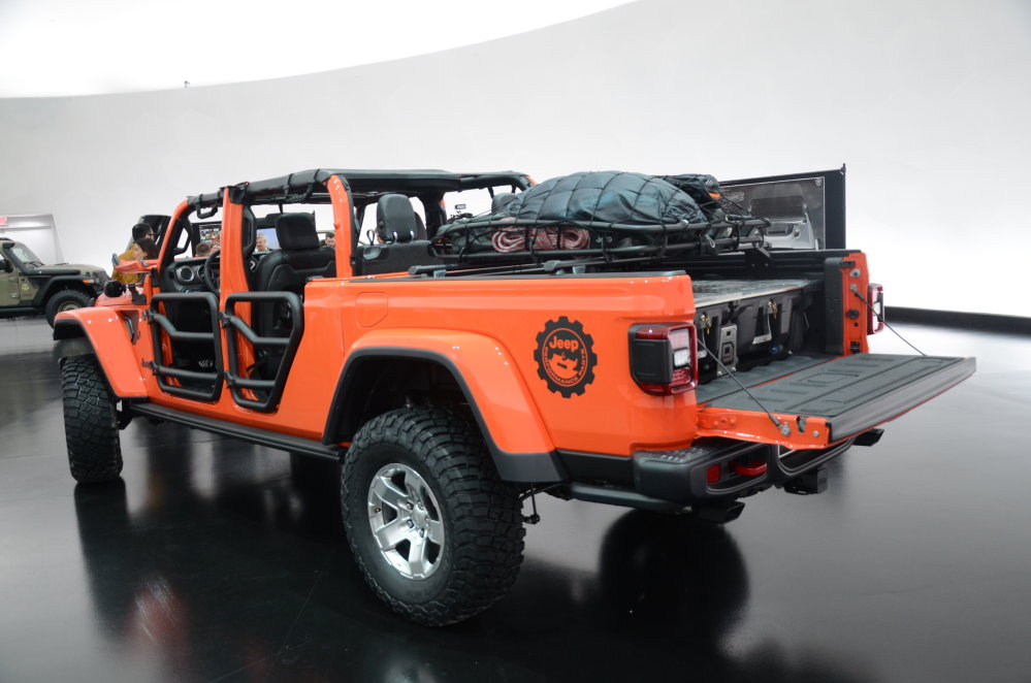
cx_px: 516
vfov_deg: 41.6
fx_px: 900
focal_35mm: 32
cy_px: 342
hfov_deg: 59.6
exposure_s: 1/60
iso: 800
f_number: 4
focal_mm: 21
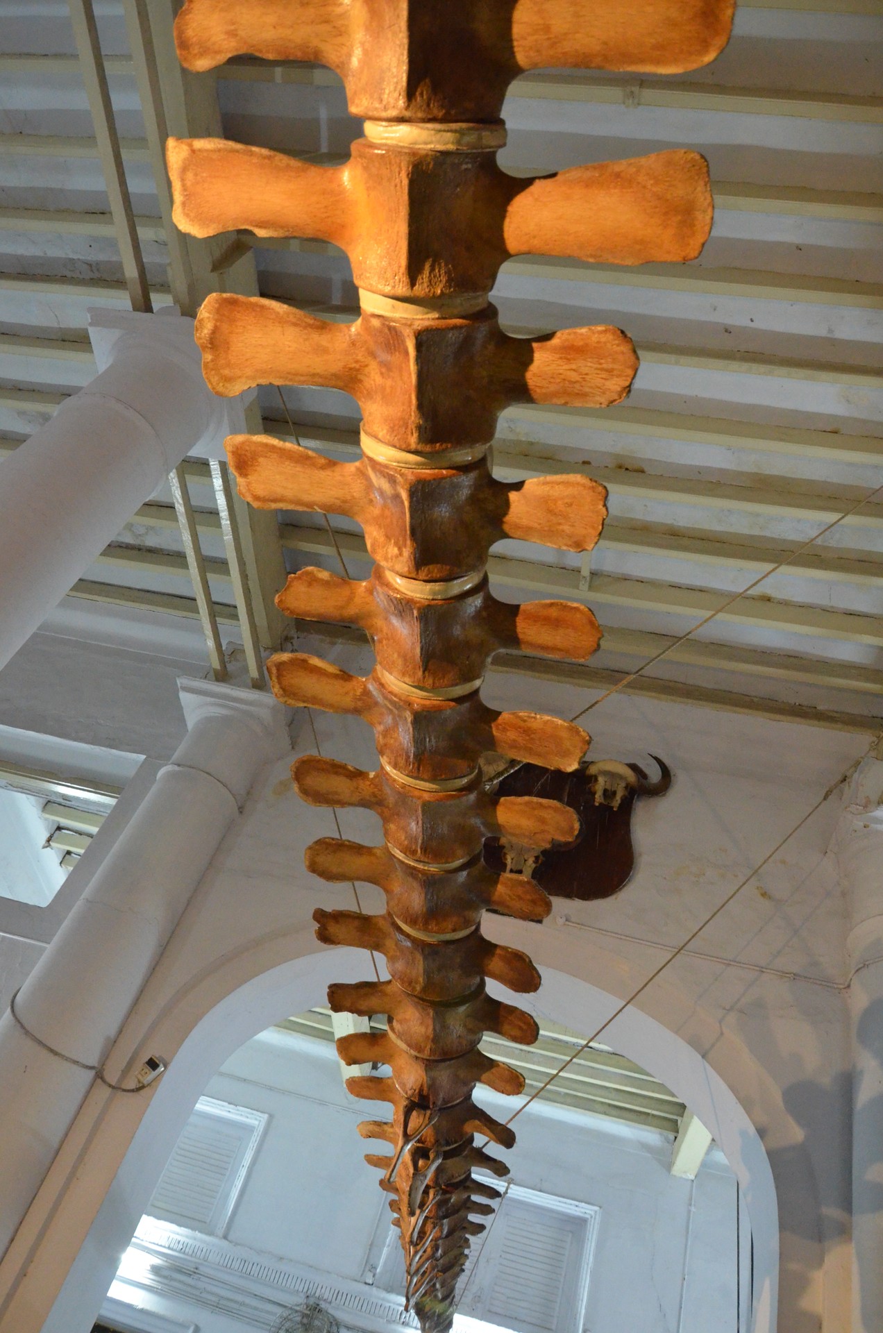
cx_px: 442
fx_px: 998
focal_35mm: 27
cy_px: 666
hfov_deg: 47.7
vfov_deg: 67.5
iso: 4000
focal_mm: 18
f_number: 6.3
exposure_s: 1/20
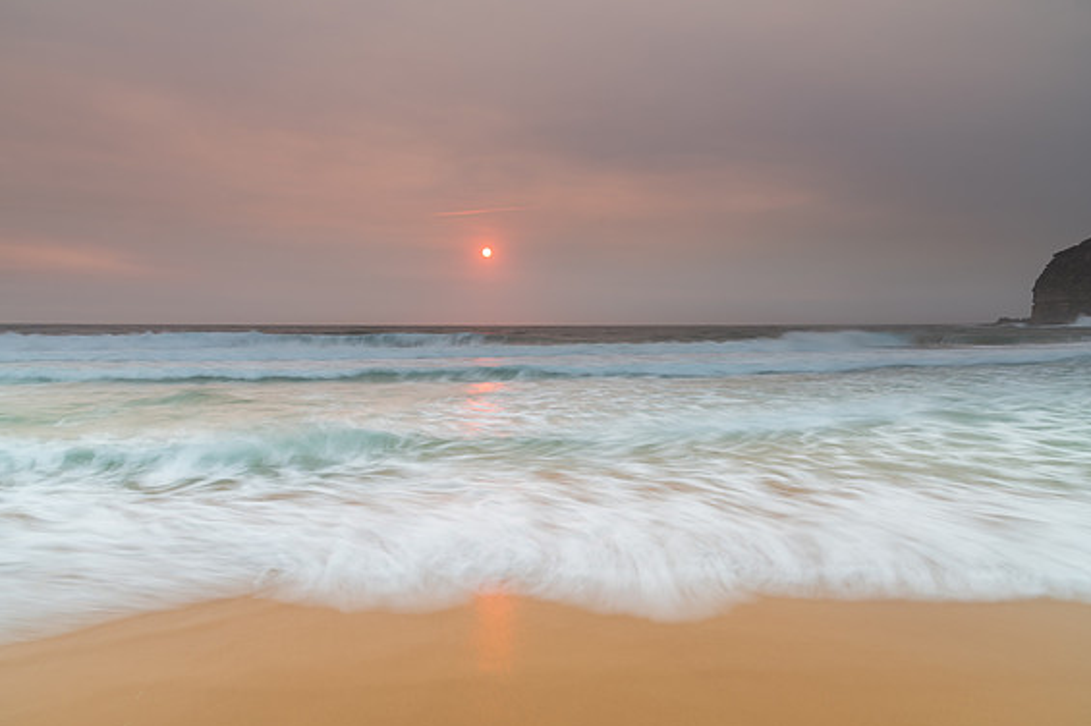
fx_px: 757
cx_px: 545
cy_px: 370
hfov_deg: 71.5
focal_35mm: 25
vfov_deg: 51.2
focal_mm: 24
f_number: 11
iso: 40
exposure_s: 1/1.67
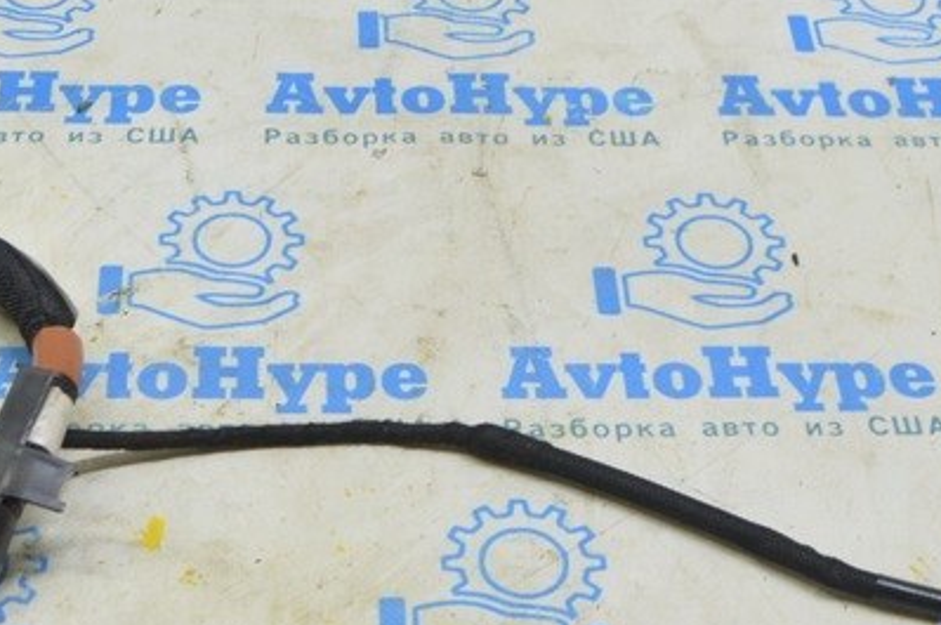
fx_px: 2010
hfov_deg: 26.3
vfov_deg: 17.5
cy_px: 499
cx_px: 363
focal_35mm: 77
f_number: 5.6
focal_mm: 20
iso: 400
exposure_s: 1/20
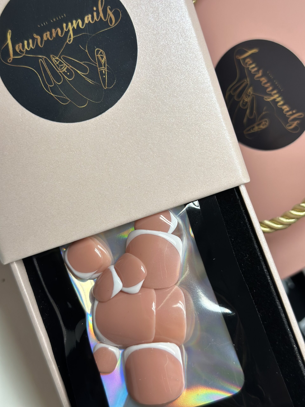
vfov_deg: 39.7
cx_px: 152
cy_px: 204
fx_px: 564
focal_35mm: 48
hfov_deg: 30.3
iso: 80
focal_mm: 6.86
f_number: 1.78
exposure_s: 1/672
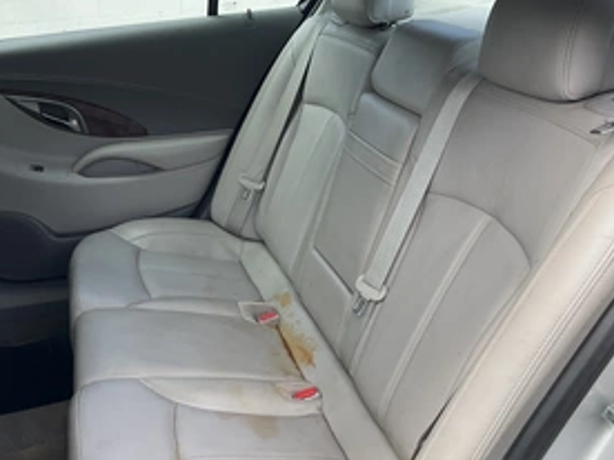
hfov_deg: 44.7
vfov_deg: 34.2
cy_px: 282
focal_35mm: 42
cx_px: 263
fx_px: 745
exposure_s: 1/325
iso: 25
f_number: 1.8
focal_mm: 3
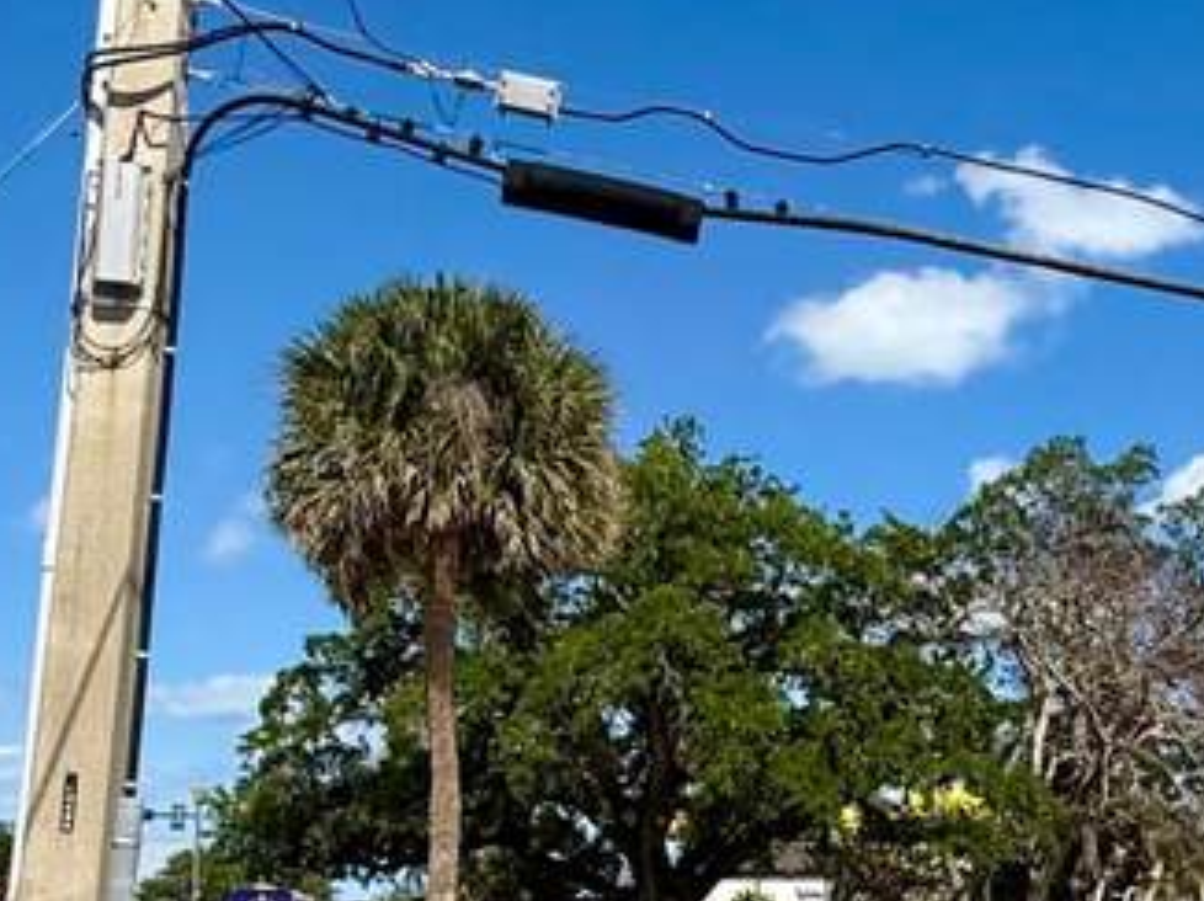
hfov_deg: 33.6
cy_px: 702
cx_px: 1016
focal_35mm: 55
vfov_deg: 26.1
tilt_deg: +8.6
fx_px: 1912
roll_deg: +0.3
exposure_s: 1/4149
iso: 50
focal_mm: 2.22
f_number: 2.2
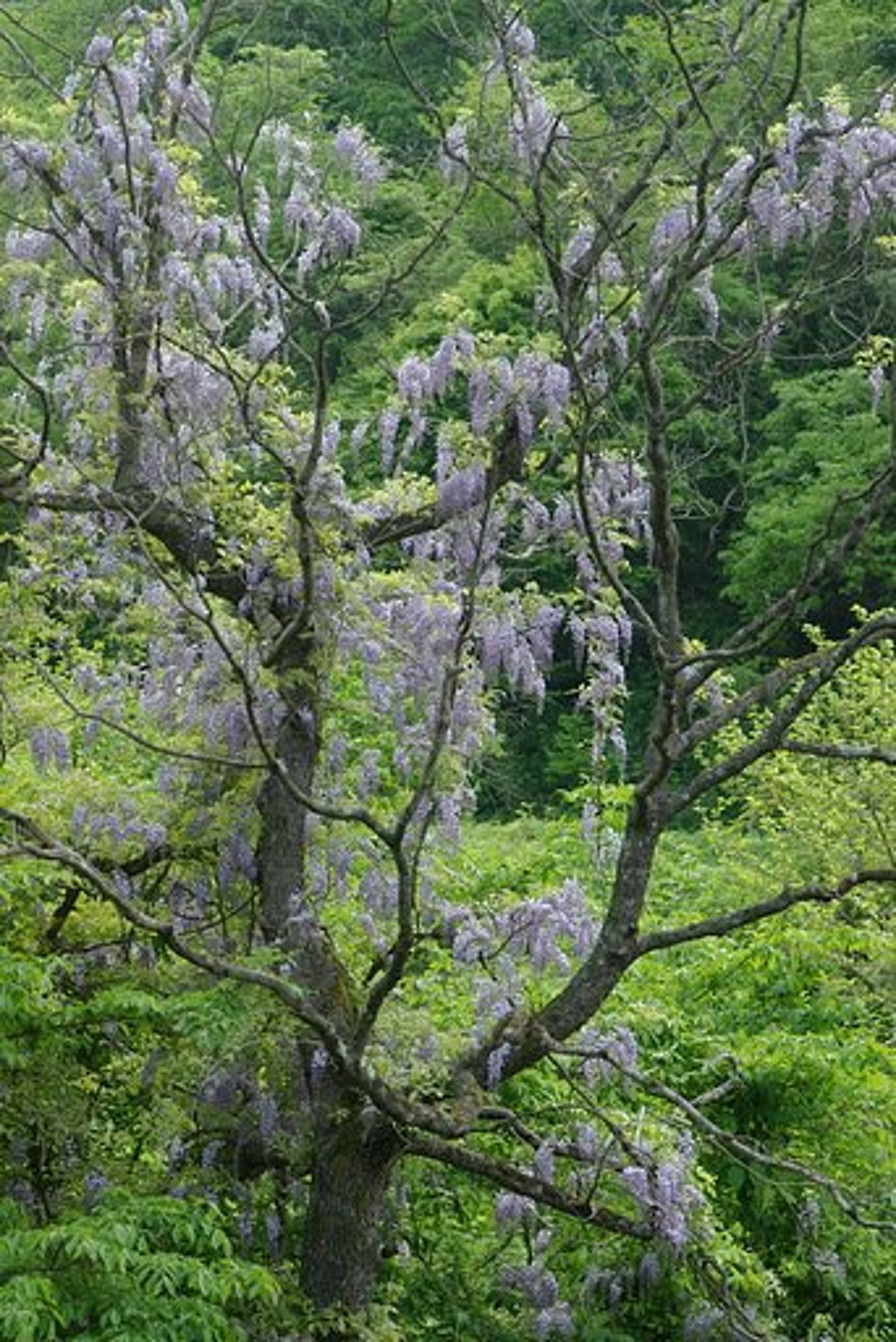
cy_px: 671
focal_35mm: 112
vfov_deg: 18.2
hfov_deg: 12.2
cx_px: 448
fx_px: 4194
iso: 200
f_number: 5.6
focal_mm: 75
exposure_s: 1/250
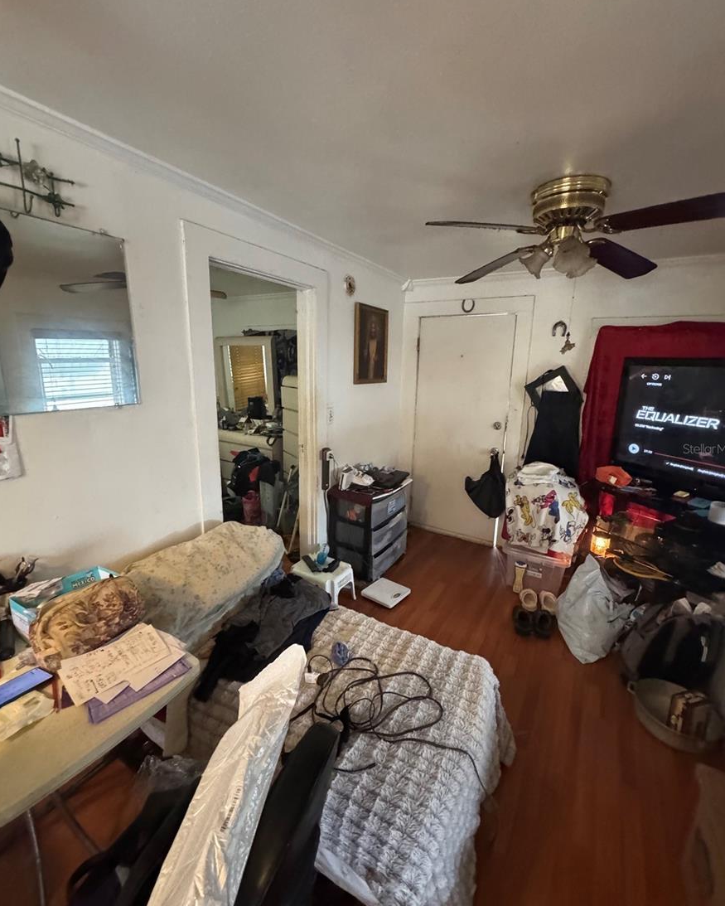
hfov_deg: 84.1
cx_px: 369
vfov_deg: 96.8
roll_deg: -0.2
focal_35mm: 15
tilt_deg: -13.5
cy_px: 448
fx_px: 402
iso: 1250
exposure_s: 1/60
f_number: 2.2
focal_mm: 2.22
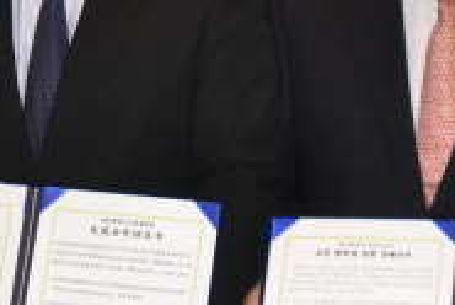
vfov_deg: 7.0
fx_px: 2494
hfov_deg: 10.4
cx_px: 315
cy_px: 53
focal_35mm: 197
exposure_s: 1/60
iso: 3200
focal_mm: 38
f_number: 4.2
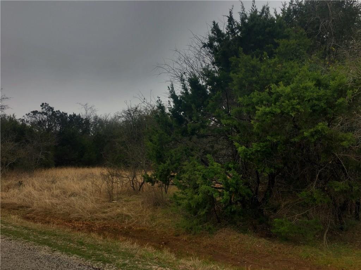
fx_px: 302
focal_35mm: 29
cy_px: 135
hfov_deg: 61.7
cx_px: 180
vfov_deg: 48.2
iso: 25
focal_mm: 4.15
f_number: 2.2
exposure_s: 1/1748
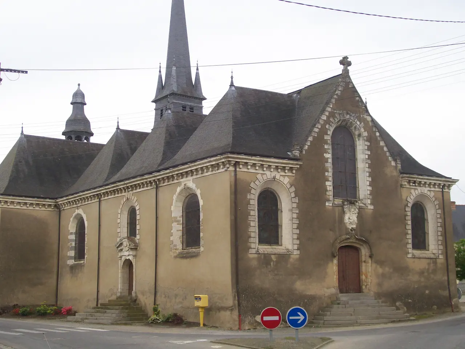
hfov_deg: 34.3
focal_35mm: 56
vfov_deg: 26.1
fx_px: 752
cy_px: 174
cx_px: 232
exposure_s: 1/447
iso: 80
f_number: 3.4
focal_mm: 9.4
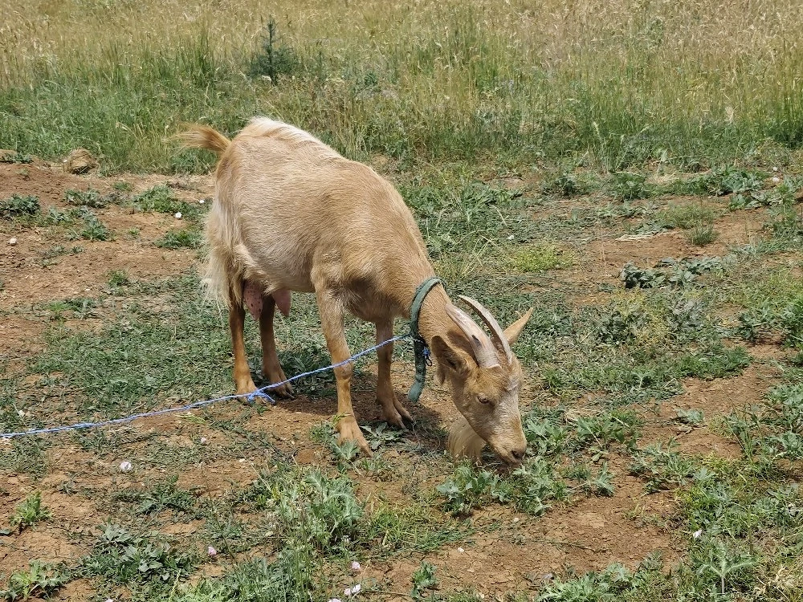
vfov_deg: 22.6
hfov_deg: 29.8
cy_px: 301
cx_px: 402
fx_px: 1508
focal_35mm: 65
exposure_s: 1/909
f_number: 1.65
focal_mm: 6.19
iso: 50
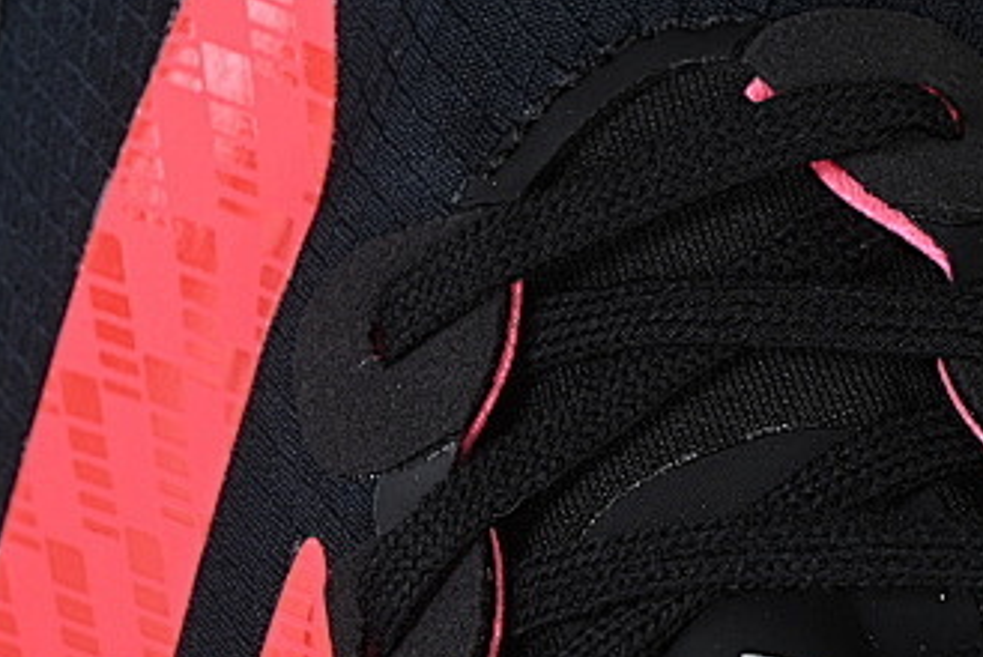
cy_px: 317
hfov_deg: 8.3
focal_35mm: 246
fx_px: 6723
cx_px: 774
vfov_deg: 5.6
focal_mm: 50
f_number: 6.3
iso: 160
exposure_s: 1/60
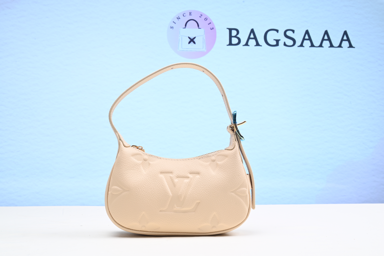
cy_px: 128
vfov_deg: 31.2
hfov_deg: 45.4
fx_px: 459
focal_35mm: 43
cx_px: 192
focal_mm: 43
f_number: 16
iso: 100
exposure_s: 1/2
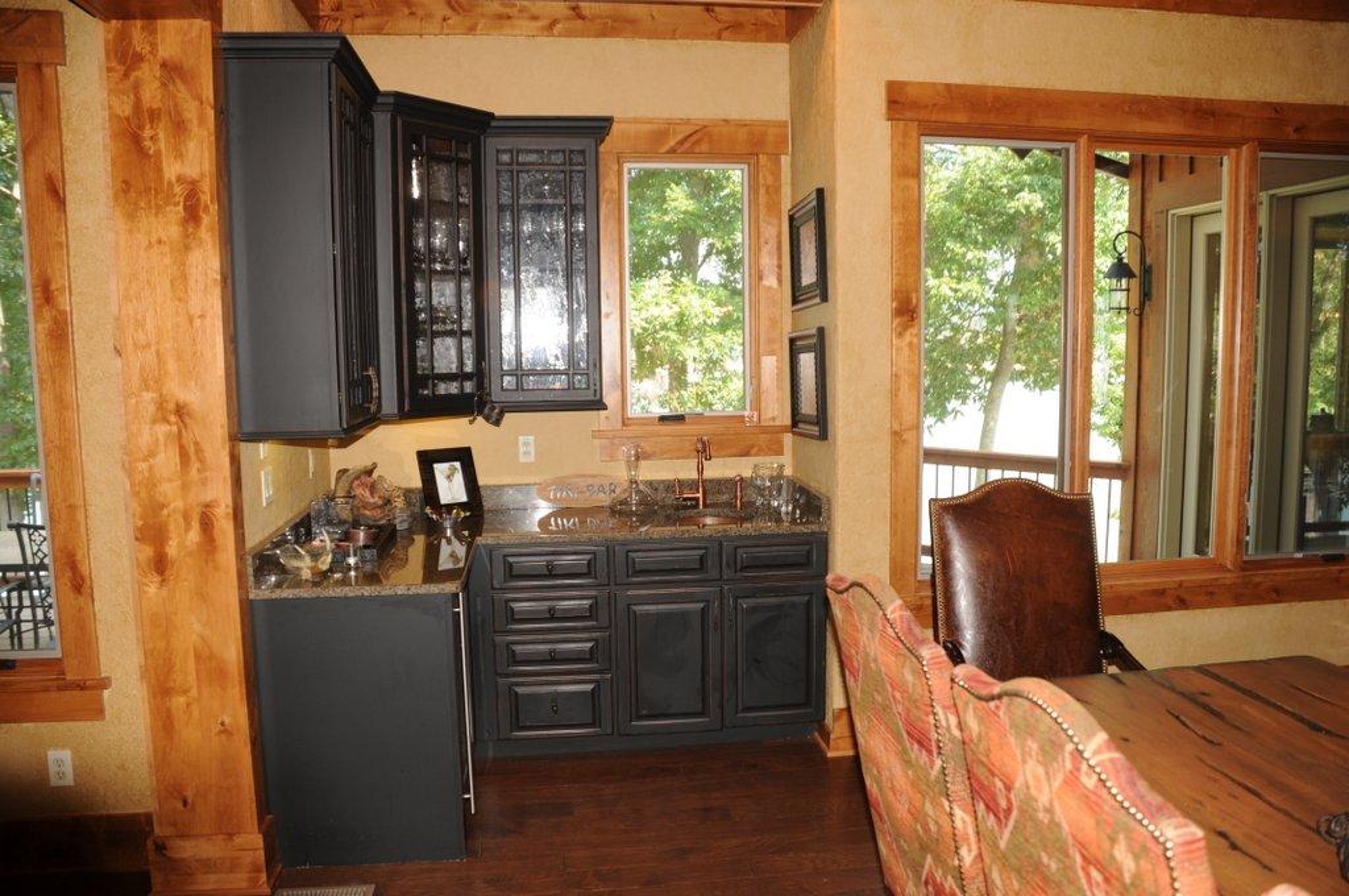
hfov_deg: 67.4
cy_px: 448
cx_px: 674
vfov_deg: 47.8
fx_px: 1010
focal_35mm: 27
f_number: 3.5
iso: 200
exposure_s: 1/60
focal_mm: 18
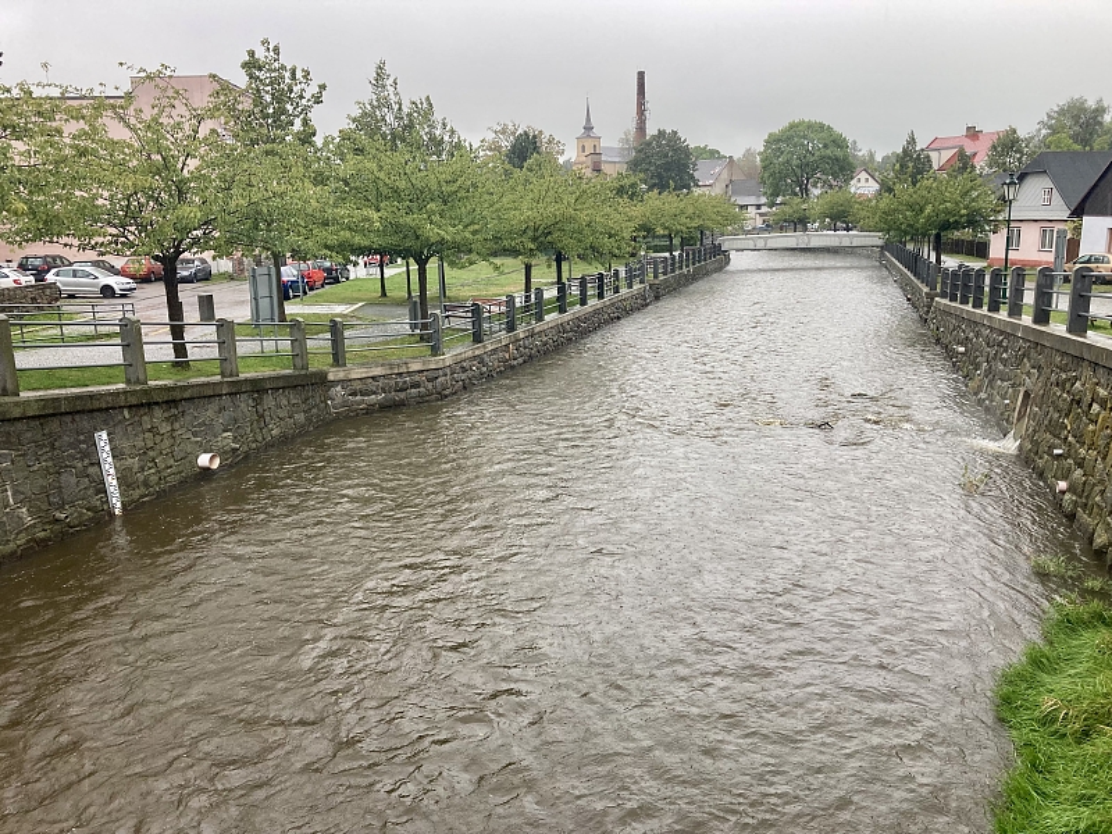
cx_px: 556
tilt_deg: -13.3
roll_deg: +1.3
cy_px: 417
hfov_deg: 63.4
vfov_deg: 49.7
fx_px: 899
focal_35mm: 28
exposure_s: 1/121
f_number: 1.8
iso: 40
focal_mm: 3.99
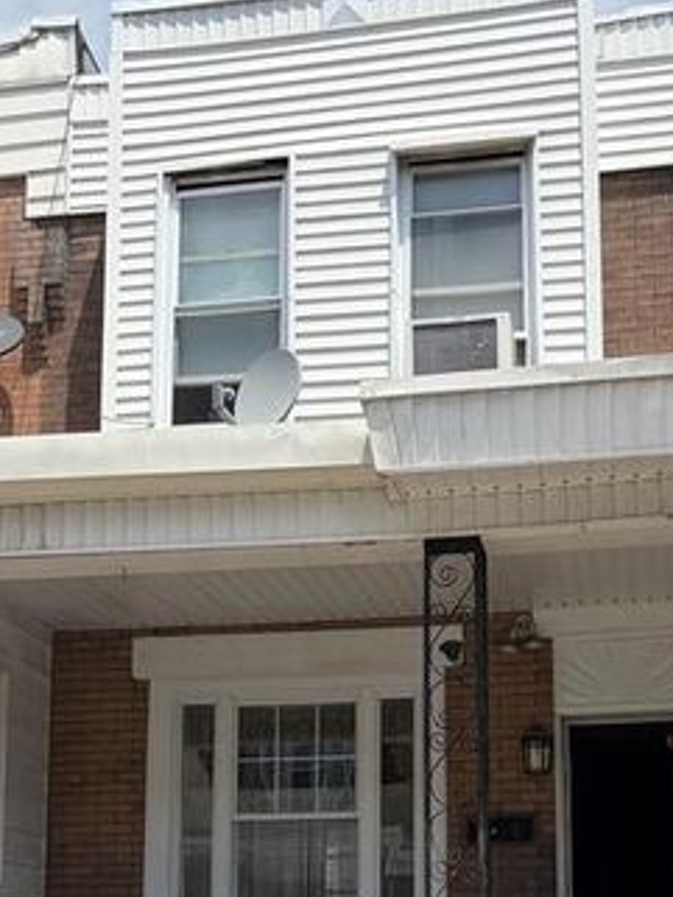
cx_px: 383
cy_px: 789
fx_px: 1399
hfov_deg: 27.0
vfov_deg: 33.8
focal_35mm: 54
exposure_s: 1/5814
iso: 64
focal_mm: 5.96
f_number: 1.6
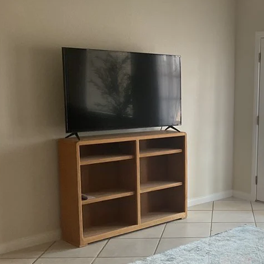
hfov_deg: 28.8
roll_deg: -3.9
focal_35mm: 55
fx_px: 475
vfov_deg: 31.0
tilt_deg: -11.5
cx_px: 275
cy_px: 157
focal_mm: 3
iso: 32
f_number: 1.8
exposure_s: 1/120
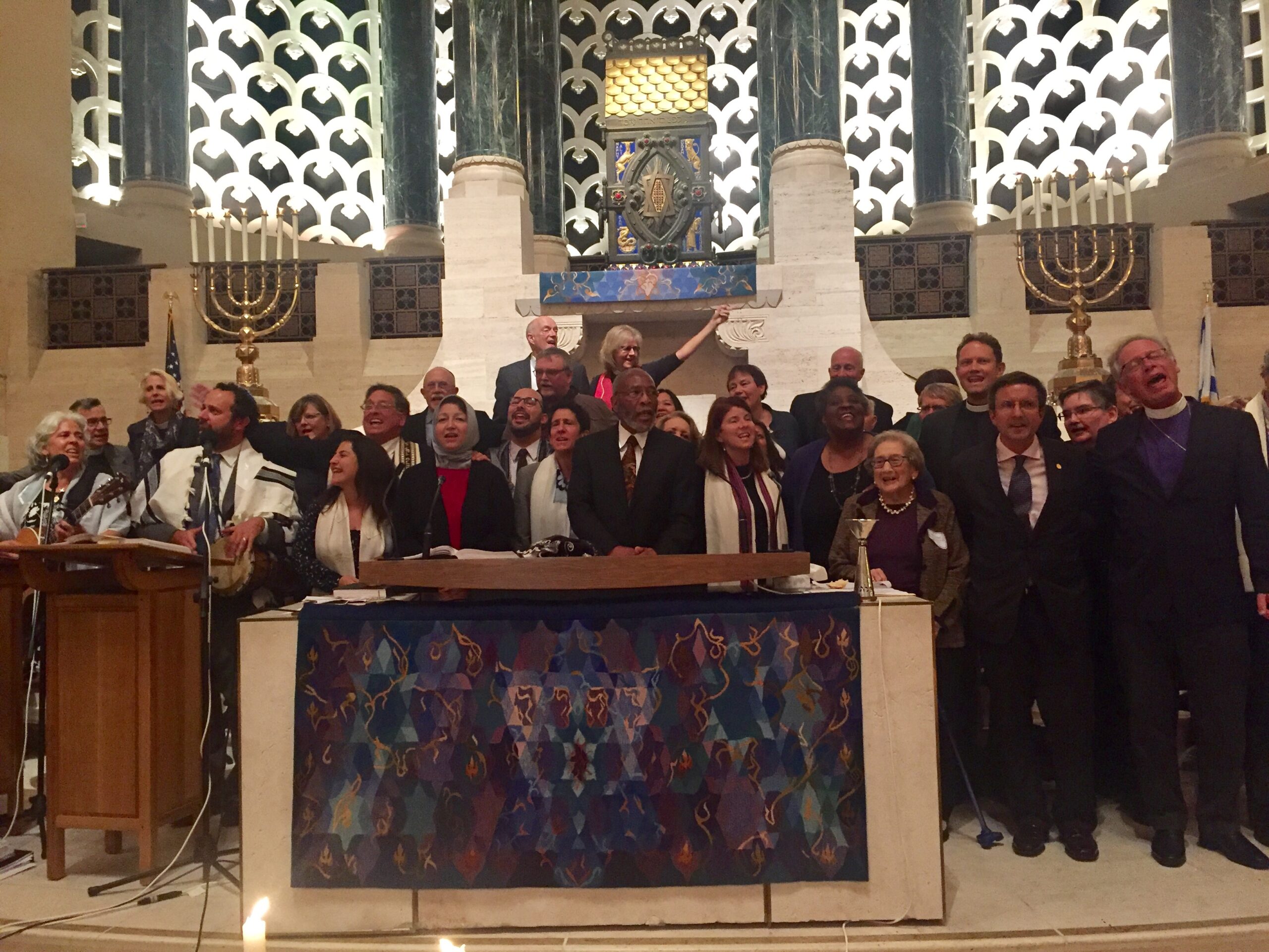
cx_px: 634
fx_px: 1063
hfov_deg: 61.7
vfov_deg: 48.2
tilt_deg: +1.4
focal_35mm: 29
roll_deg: -0.5
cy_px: 476
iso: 250
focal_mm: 4.15
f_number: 2.2
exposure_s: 1/30
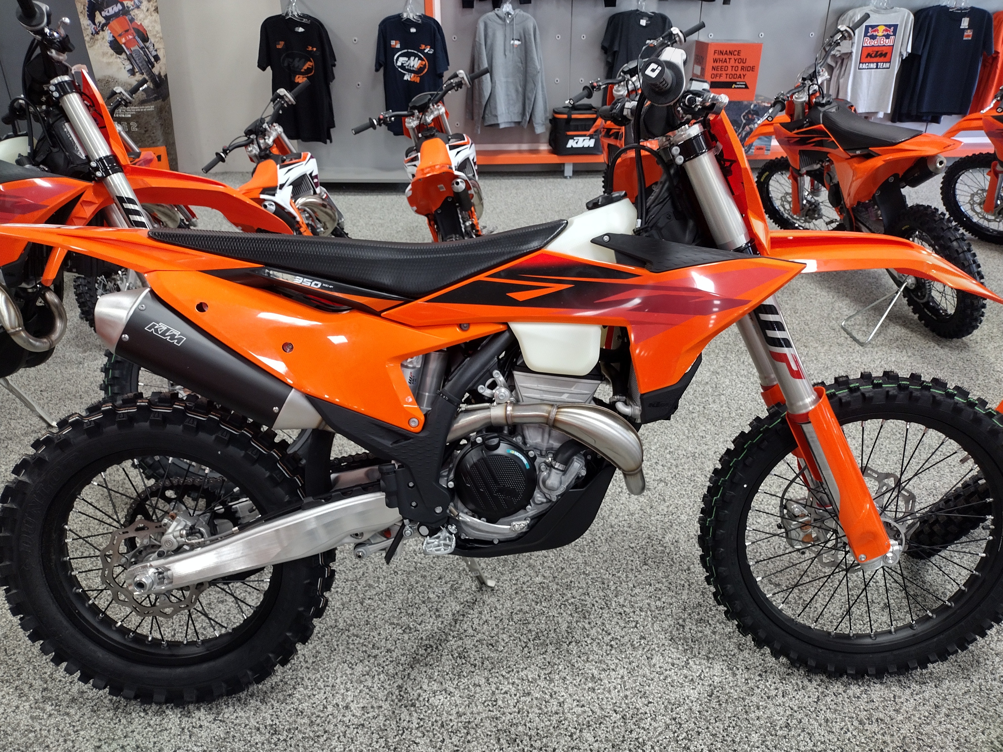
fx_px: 782
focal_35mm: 27
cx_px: 502
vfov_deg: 51.4
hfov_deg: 65.3
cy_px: 376
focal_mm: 4.71
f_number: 1.7
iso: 236
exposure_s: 1/40
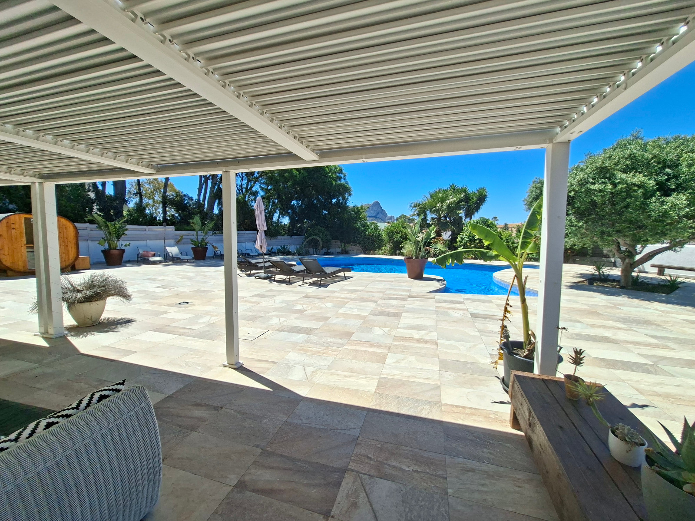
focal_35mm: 13
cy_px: 260
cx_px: 348
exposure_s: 1/1245
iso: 40
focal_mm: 1.74
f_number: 2.2
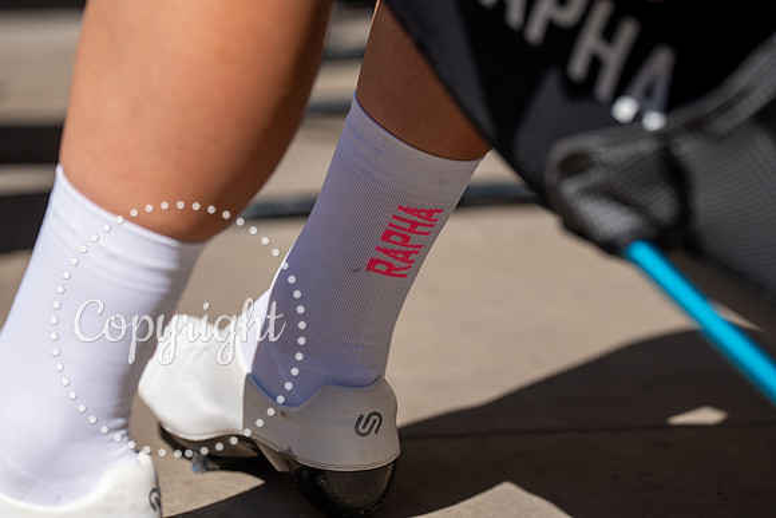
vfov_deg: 6.9
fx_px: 4312
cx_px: 388
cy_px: 259
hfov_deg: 10.3
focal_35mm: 200
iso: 100
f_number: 4.5
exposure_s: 1/1250
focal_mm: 200
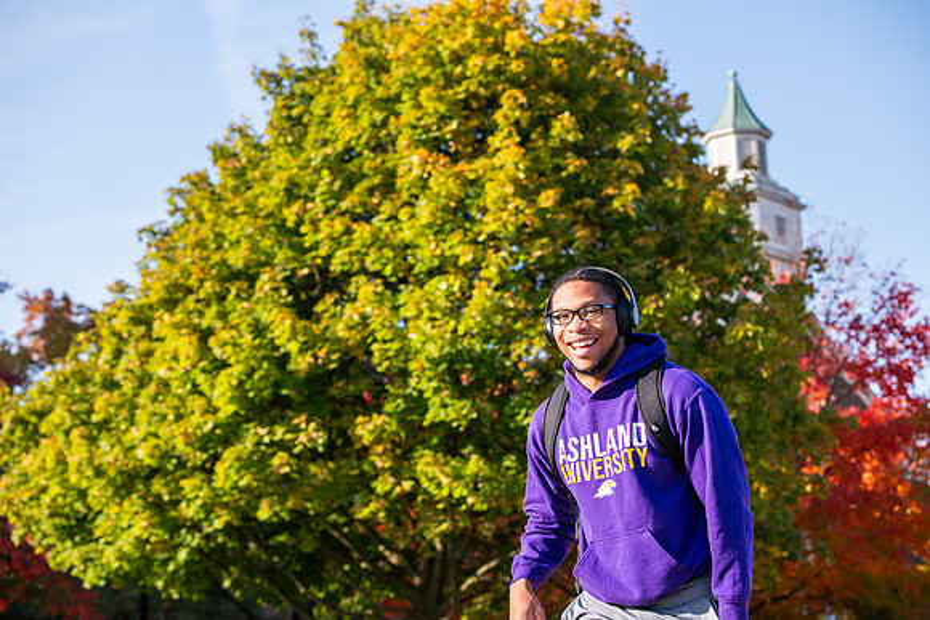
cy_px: 310
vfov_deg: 19.5
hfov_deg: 28.8
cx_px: 465
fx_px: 1809
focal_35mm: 70
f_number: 5
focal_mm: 70
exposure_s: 1/320
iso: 160
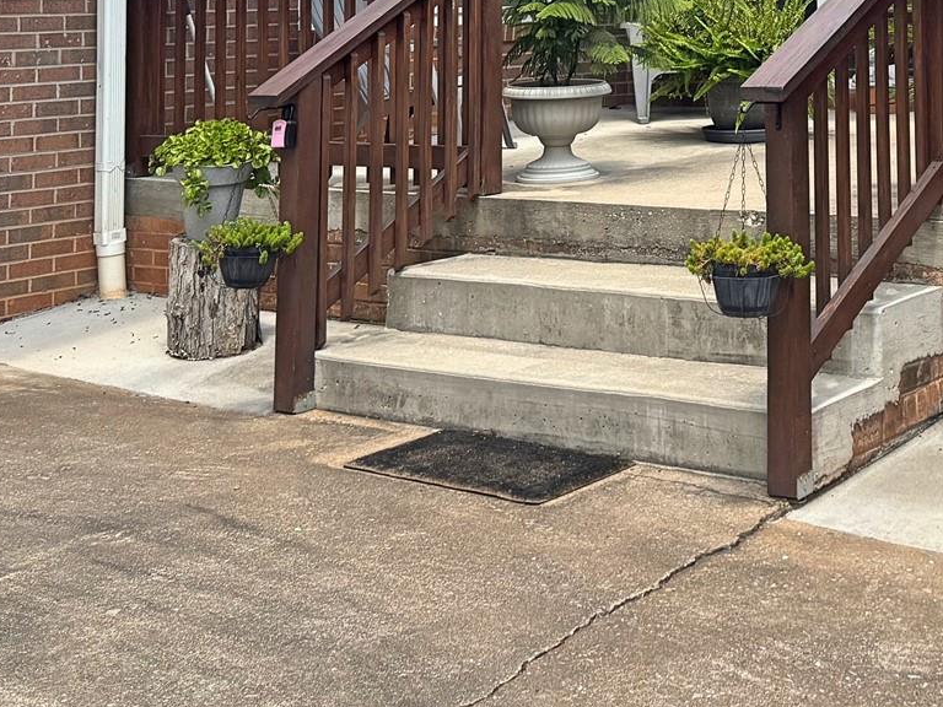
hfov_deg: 29.5
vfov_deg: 21.4
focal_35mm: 64
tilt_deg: +4.0
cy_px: -134
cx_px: 769
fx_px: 1743
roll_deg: +0.9
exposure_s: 1/4049
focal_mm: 6.76
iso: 80
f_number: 1.78
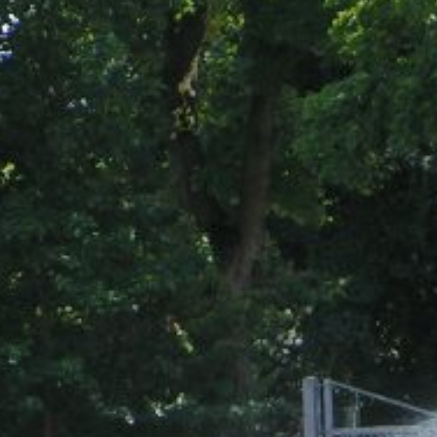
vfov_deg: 2.7
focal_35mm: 647
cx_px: 616
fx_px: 9241
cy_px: 532
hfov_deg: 2.7
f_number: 4.5
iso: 50
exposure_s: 1/250
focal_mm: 26.3
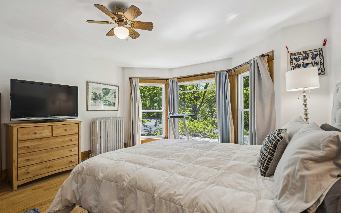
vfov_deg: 66.3
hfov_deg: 92.6
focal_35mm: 18
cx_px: 165
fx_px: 163
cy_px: 114
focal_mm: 16.5
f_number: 8
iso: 100
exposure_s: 1/4
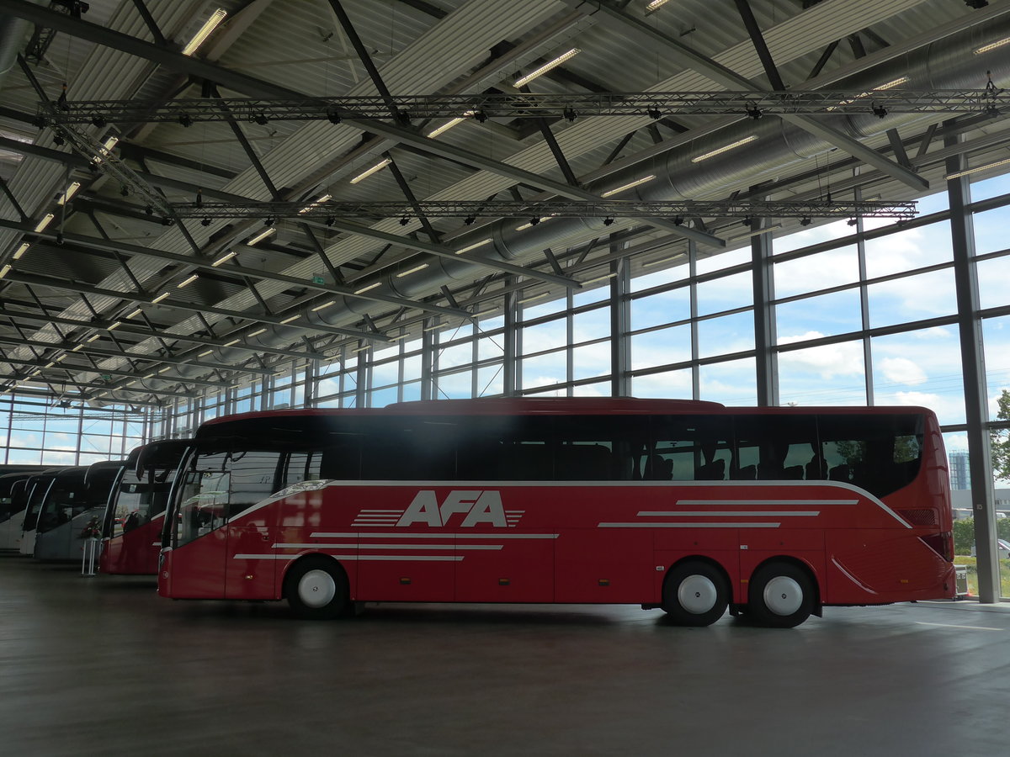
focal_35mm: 29
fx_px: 846
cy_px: 378
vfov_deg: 48.2
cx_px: 505
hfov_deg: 61.7
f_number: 3.5
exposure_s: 1/640
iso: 160
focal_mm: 6
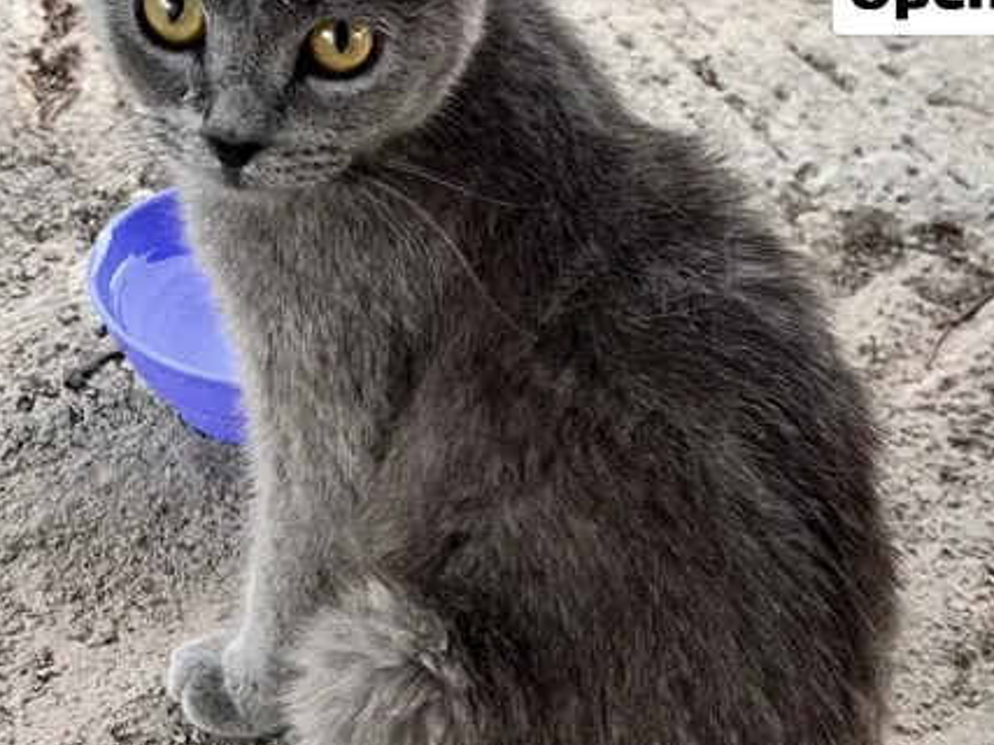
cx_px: 482
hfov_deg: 47.9
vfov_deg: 36.8
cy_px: 370
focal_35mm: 39
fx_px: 1120
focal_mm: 5.7
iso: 125
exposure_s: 1/83
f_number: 1.5
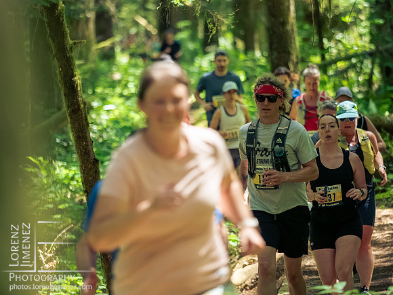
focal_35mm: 300
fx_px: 3406
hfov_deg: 6.6
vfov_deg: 5.0
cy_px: 148
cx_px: 196
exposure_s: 1/800
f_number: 2.8
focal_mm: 150
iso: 2500
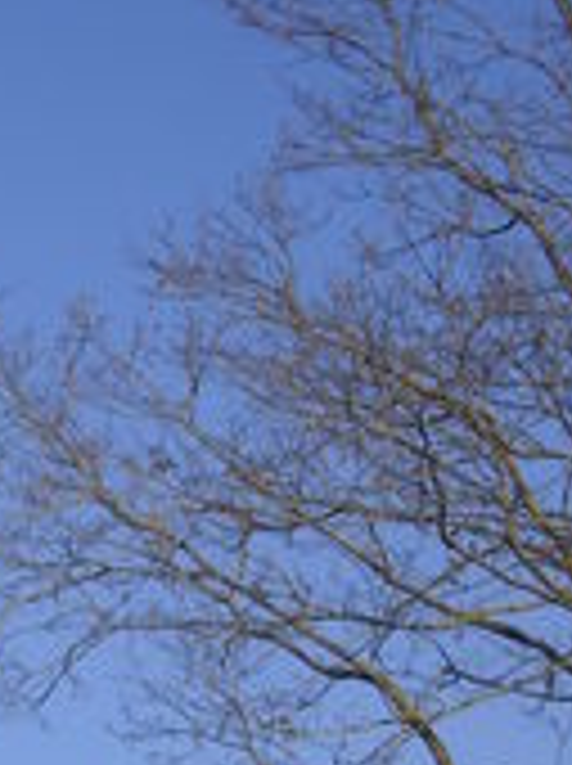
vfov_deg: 12.4
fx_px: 3490
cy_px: 783
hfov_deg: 9.3
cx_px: 32
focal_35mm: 158
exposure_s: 1/100
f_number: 12.8
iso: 64
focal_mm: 11.16
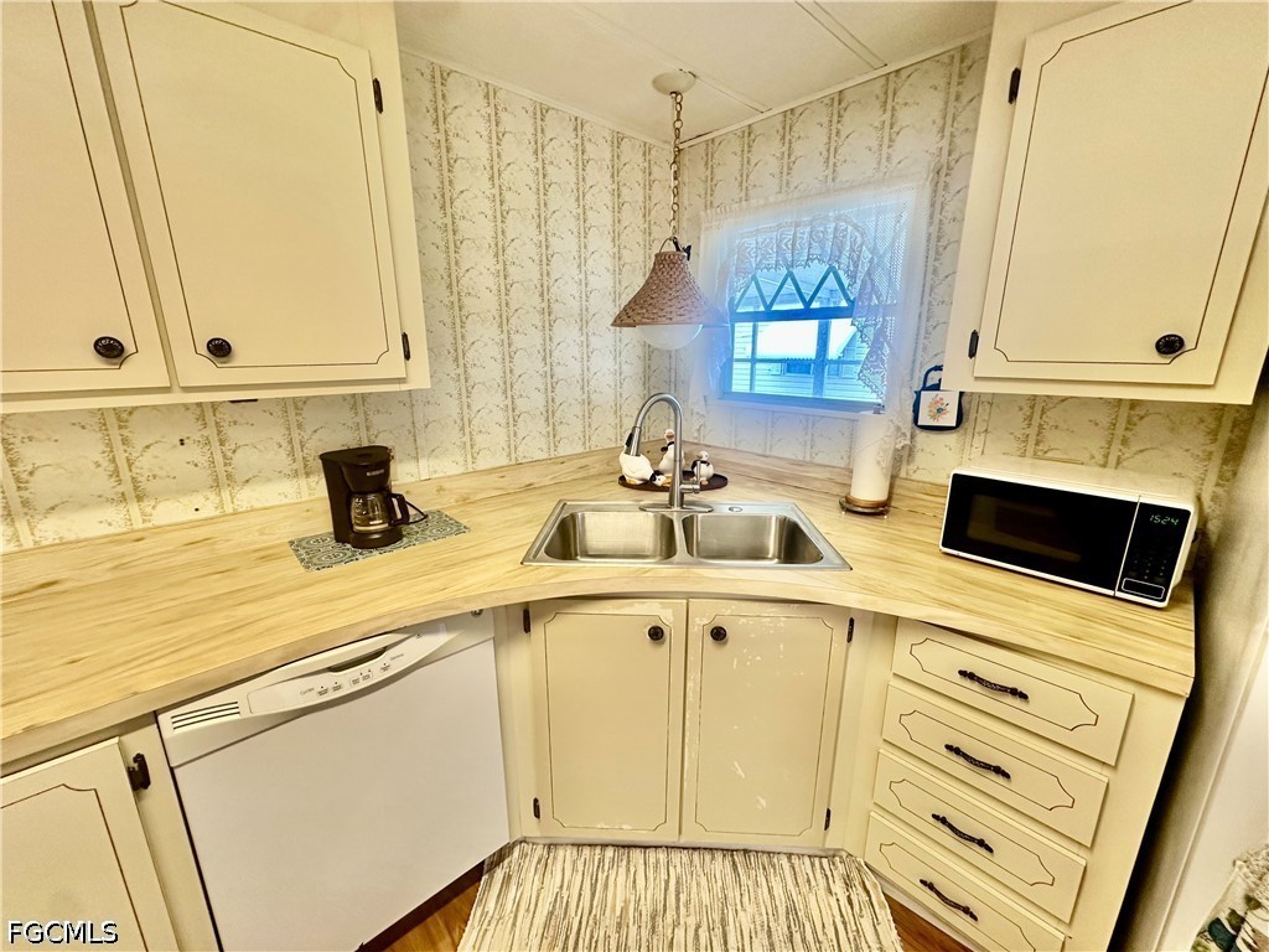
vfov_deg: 85.7
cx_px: 634
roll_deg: +0.3
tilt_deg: -14.6
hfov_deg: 102.1
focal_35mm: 14
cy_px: 476
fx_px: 513
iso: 160
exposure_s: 1/60
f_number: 2.2
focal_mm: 2.22
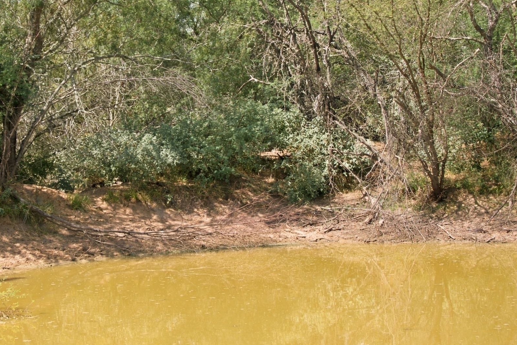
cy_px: 150
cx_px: 155
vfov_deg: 11.9
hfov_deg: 17.7
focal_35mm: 115
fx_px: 1651
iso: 100
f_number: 5.6
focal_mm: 49.2
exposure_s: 1/320
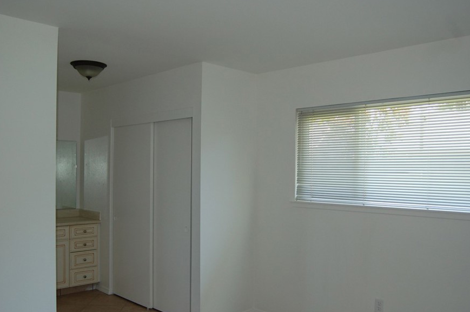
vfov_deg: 39.2
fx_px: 438
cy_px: 164
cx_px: 233
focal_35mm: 34
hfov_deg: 56.4
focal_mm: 19
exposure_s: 1/80
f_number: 3.5
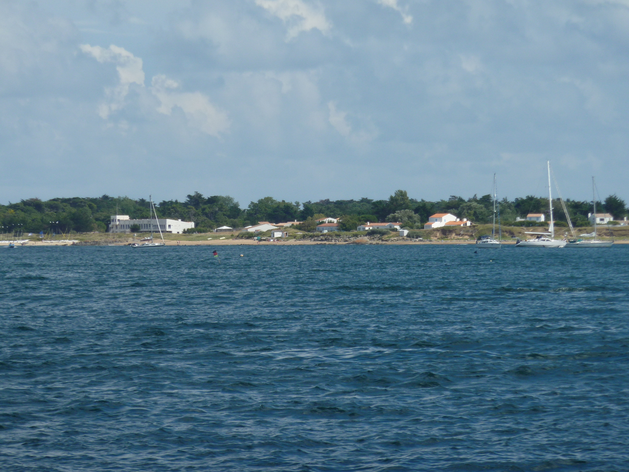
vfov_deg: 5.7
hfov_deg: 7.6
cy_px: 236
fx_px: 4724
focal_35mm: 260
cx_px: 314
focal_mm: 42.6
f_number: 5.6
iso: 100
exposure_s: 1/800
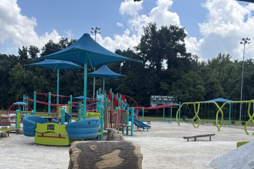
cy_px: 118
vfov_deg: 32.3
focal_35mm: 41
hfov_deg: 47.3
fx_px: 289
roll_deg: -1.9
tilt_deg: -0.5
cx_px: 110
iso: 50
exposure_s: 1/2513
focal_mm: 5.96
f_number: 1.6
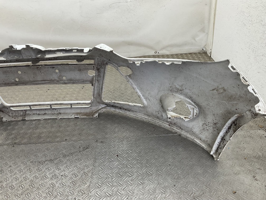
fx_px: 223
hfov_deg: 61.7
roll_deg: +2.7
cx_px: 133
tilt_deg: -31.3
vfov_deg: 48.2
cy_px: 100
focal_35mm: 29
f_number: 1.8
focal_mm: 3
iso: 25
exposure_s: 1/120
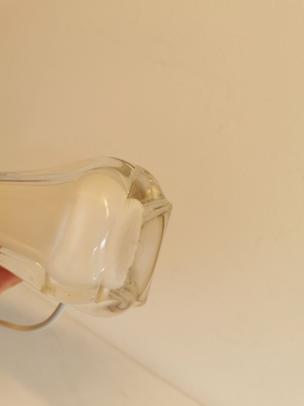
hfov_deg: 51.4
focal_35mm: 27
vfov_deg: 65.3
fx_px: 316
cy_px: 203
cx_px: 152
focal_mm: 5.56
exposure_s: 1/120
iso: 50
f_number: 1.6
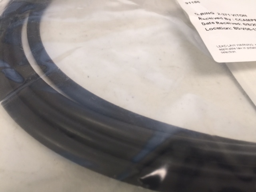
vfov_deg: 48.2
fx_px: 214
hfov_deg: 61.7
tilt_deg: -53.4
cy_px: 96
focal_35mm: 29
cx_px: 128
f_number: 2.2
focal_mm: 4.15
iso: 50
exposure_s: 1/30
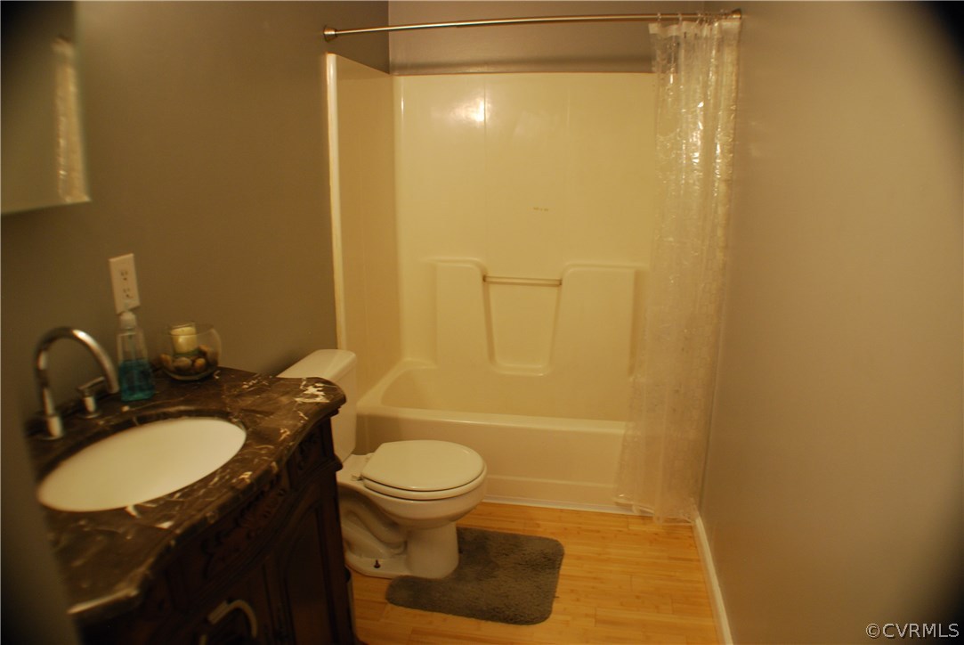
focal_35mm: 32
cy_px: 322
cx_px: 482
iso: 400
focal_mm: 21
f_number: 3.8
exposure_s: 1/6
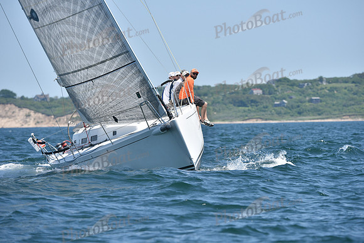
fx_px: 3438
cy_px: 122
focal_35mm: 340
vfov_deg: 4.0
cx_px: 182
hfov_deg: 6.1
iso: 320
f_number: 7.1
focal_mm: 340
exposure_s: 1/1000
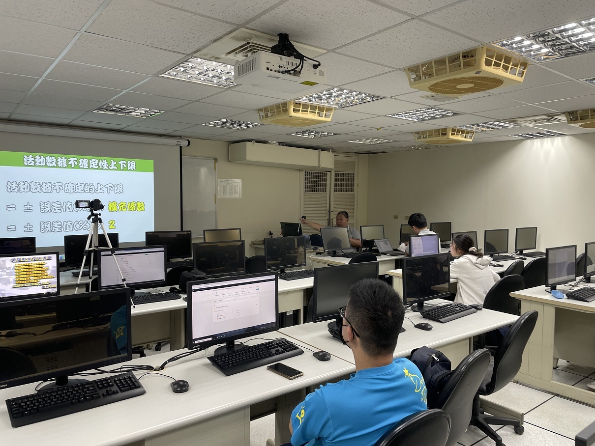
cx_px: 298
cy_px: 223
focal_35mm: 26
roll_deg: -0.8
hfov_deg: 67.3
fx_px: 447
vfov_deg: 53.1
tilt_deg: -3.6
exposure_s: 1/60
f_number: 1.6
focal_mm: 4.2
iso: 64
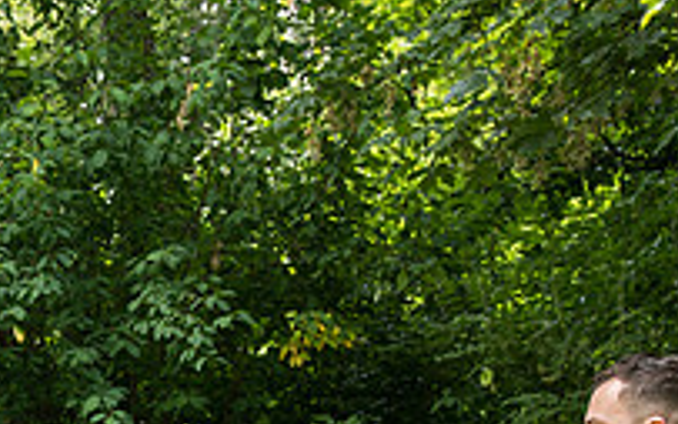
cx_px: -204
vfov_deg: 12.2
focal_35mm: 102
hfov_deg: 18.9
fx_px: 1885
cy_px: 629
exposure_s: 1/400
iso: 500
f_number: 5
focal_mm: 35
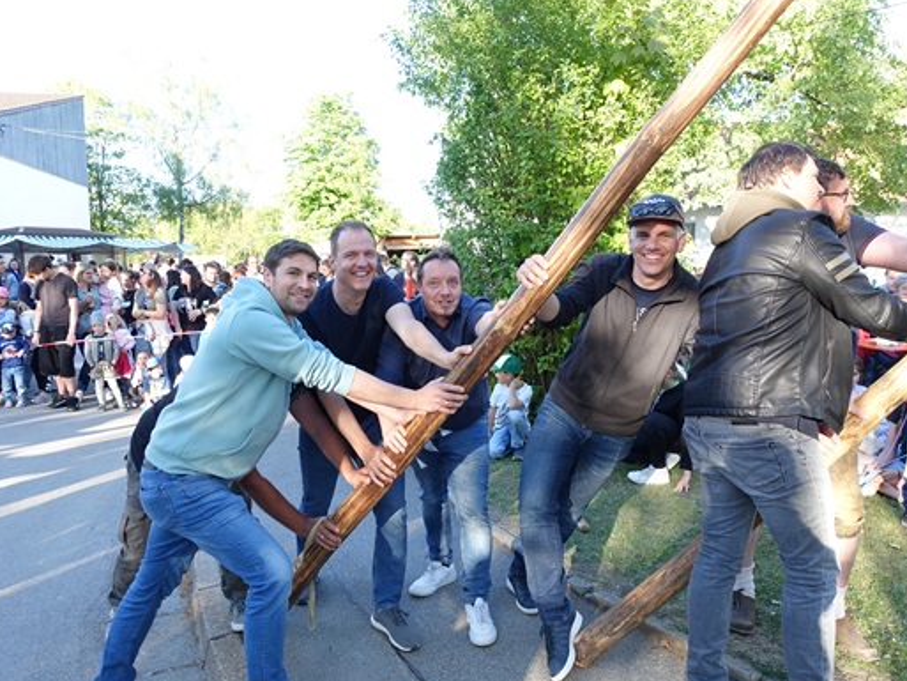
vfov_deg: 51.4
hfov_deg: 65.3
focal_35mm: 27
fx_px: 708
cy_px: 343
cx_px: 431
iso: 125
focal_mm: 8.8
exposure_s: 1/80
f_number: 5.6
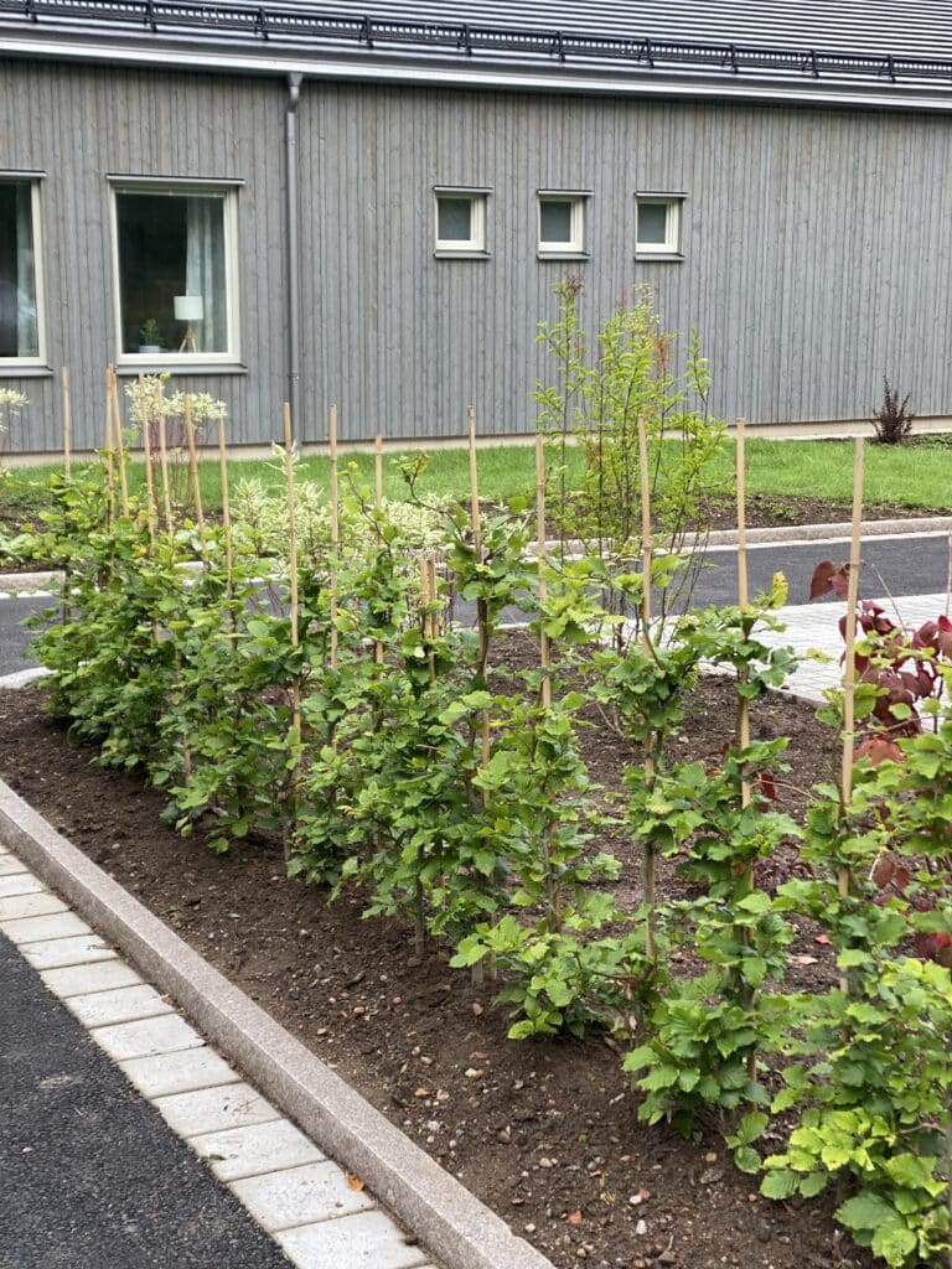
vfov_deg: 36.8
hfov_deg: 28.0
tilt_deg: -8.6
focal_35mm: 52
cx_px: 476
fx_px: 1907
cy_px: 634
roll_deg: -0.4
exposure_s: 1/122
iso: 25
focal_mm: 6
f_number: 2
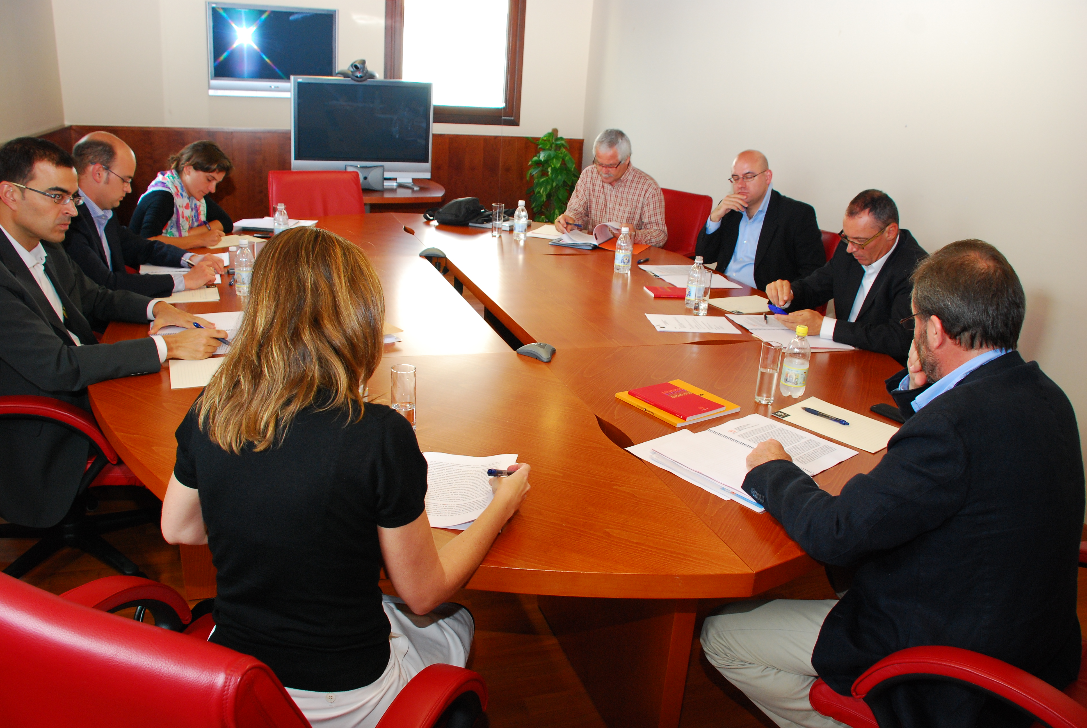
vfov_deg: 48.0
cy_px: 364
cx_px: 544
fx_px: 816
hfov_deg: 67.3
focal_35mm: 27
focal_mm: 18
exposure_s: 1/60
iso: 400
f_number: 5.6
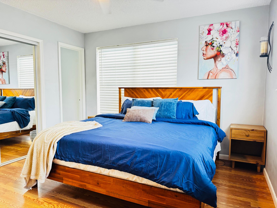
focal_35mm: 24
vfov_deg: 56.8
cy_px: 104
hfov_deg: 71.6
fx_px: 192
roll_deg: -0.1
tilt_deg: -4.1
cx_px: 138
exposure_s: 1/60
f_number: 1.78
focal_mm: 6.76
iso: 640
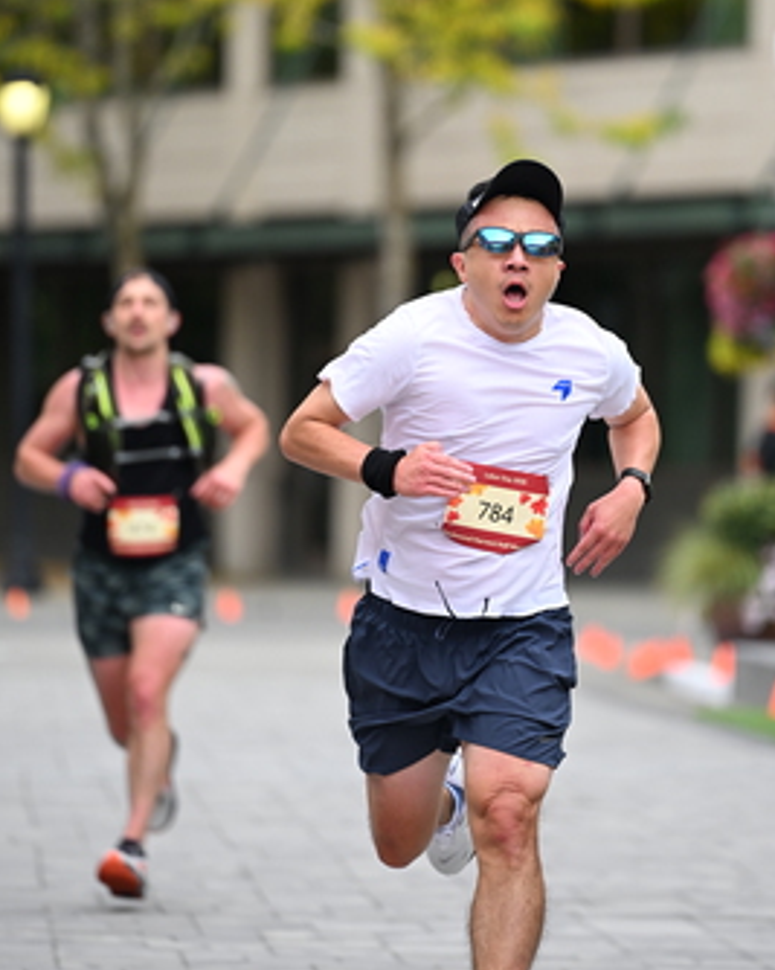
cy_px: 383
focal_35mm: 309
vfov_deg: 6.3
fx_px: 8863
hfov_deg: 5.0
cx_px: 460
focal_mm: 200
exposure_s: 1/2000
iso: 640
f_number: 2.8
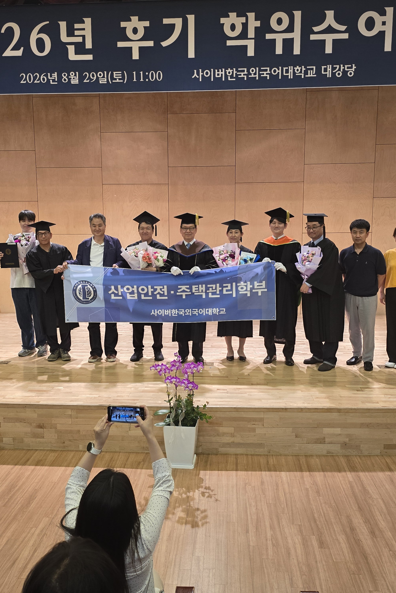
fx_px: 528
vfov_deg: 58.7
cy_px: 297
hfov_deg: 41.1
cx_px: 186
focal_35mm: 32
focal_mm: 6.3
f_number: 1.7
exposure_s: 1/120
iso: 200
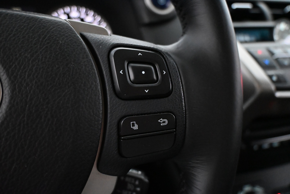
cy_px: 97
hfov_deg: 63.2
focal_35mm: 29
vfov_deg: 44.6
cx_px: 145
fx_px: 236
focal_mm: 19.5
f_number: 3.8
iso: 10000
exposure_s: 1/60
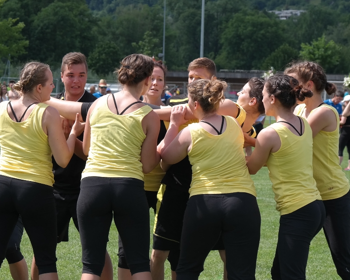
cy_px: 54
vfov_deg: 10.4
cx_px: 117
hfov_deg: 13.0
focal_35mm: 148
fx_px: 1533
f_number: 5.6
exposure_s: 1/320
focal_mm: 50
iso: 100
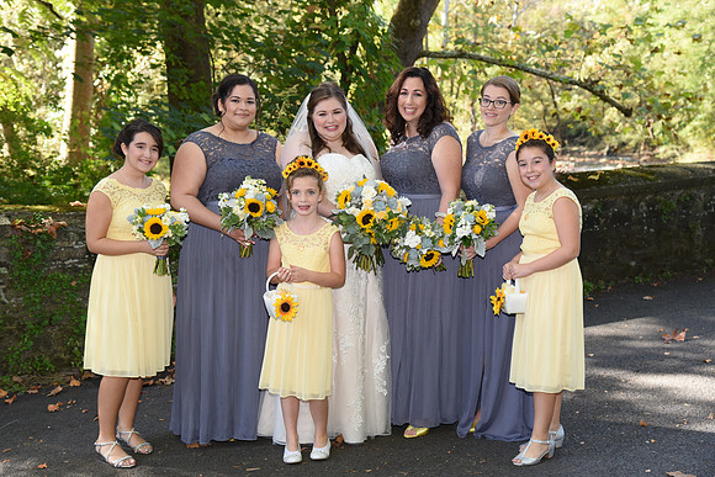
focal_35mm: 55
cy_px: 238
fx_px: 1093
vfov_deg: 24.6
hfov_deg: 36.2
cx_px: 358
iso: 640
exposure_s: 1/200
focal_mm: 55
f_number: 5
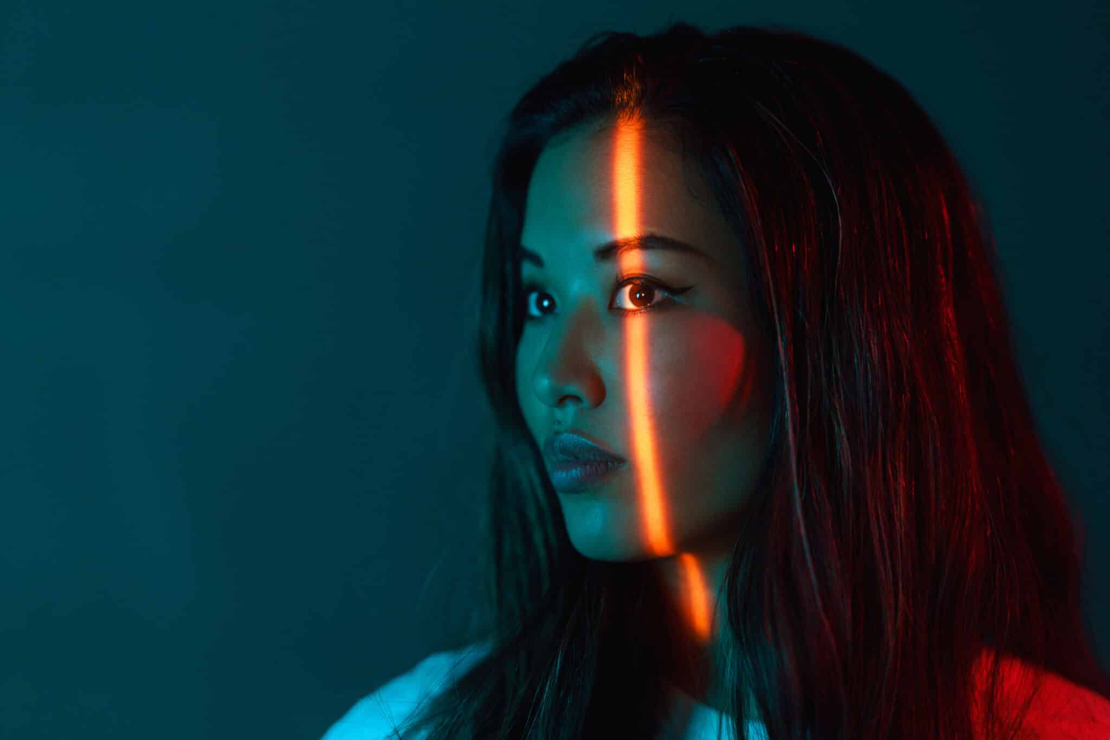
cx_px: 555
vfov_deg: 16.1
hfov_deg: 23.9
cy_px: 370
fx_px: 2620
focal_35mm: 85
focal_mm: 85
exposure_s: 1/250
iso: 2000
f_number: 1.4
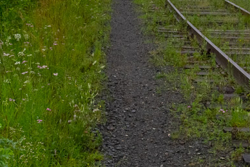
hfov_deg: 17.3
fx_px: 806
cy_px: -128
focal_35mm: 116
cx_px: 234
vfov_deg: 11.1
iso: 200
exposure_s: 1/320
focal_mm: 20
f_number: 7.1
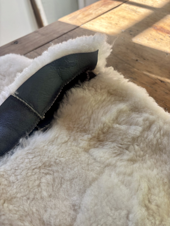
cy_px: 113
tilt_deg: -52.1
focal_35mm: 26
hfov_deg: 53.1
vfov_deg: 67.3
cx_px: 85
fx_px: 170
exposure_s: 1/167
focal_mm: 5.96
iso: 50
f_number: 1.6
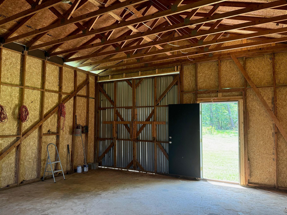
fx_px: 224
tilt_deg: +4.9
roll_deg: -0.4
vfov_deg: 51.4
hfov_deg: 65.1
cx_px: 126
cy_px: 107
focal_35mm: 27
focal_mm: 6.76
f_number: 1.78
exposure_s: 1/61
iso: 200
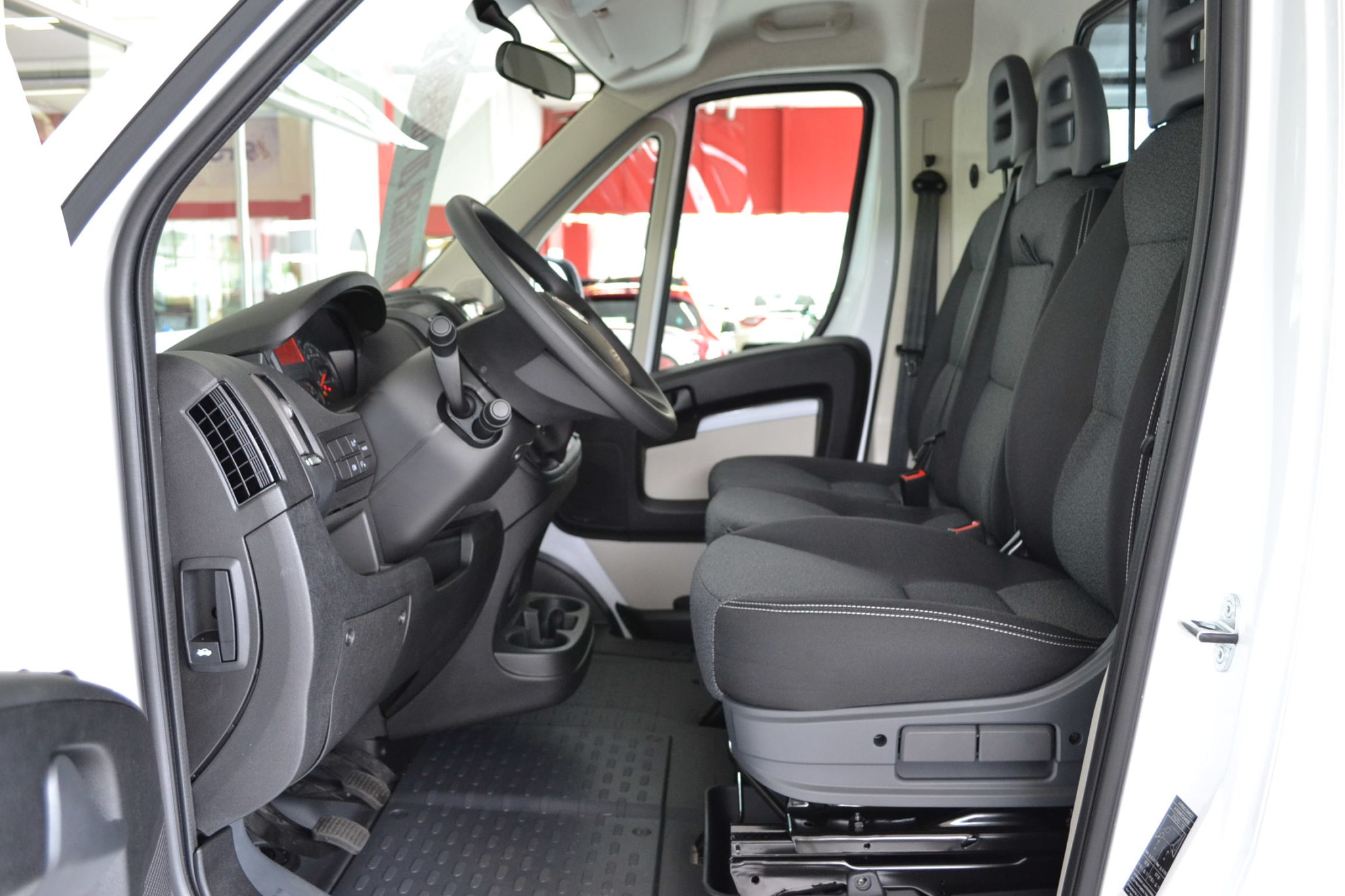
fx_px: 1233
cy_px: 448
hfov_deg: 57.2
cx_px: 672
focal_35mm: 33
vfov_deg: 40.0
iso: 800
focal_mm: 22
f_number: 4.5
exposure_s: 1/30
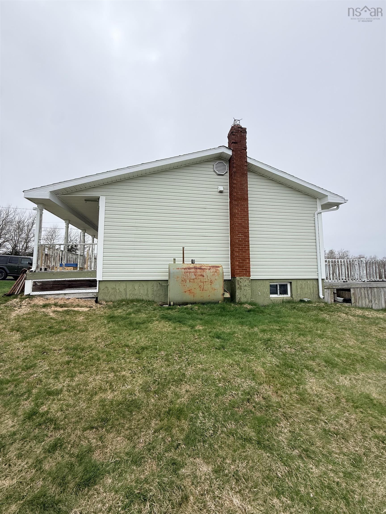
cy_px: 257
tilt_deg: +4.2
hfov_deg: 85.7
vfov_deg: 102.1
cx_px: 193
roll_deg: +0.0
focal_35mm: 14
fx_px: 208
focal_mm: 2.22
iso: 50
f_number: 2.2
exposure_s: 1/726
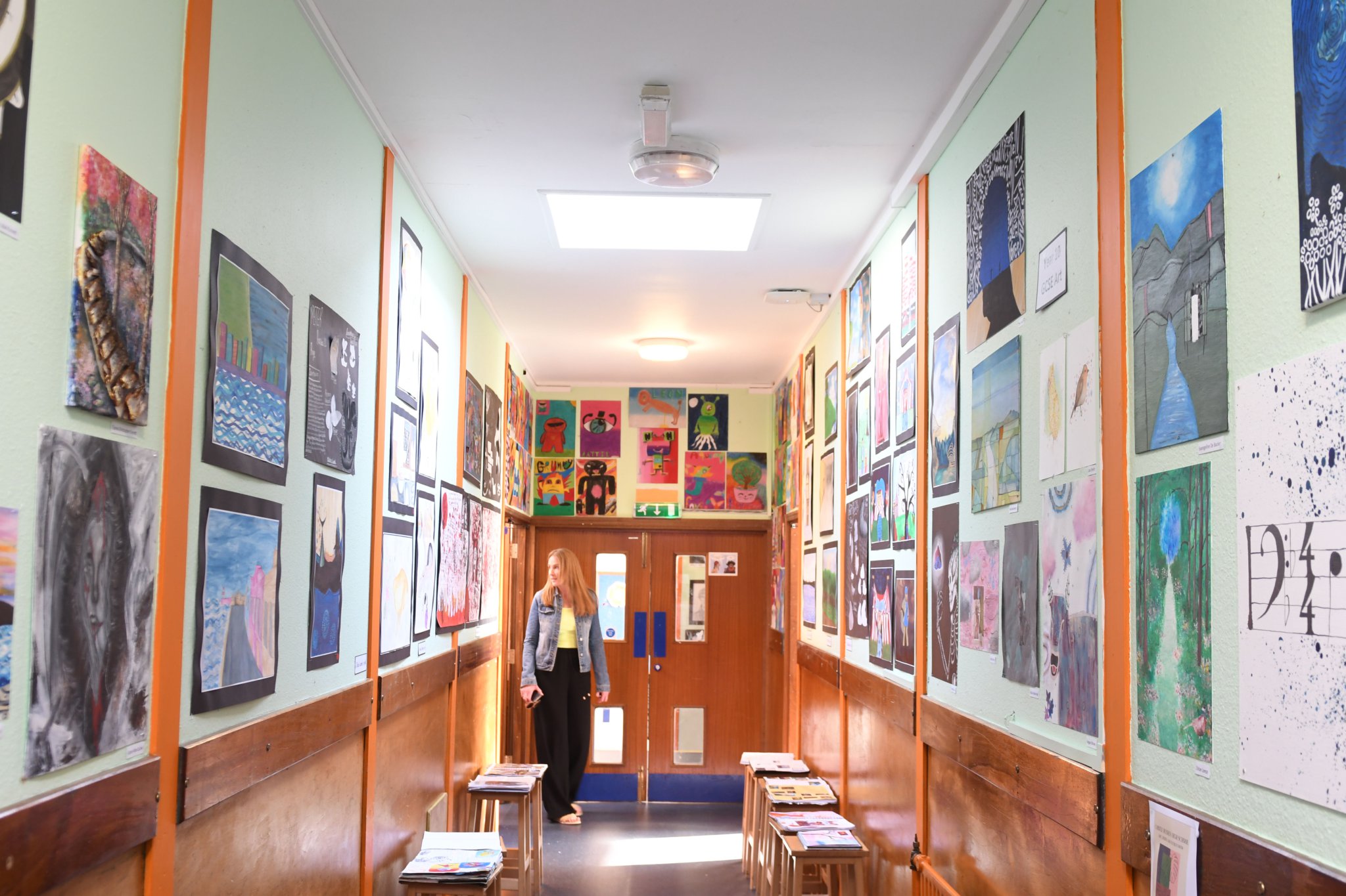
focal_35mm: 36
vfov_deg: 36.9
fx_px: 1346
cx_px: 673
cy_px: 448
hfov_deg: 53.1
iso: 640
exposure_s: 1/40
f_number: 3.2
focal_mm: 24
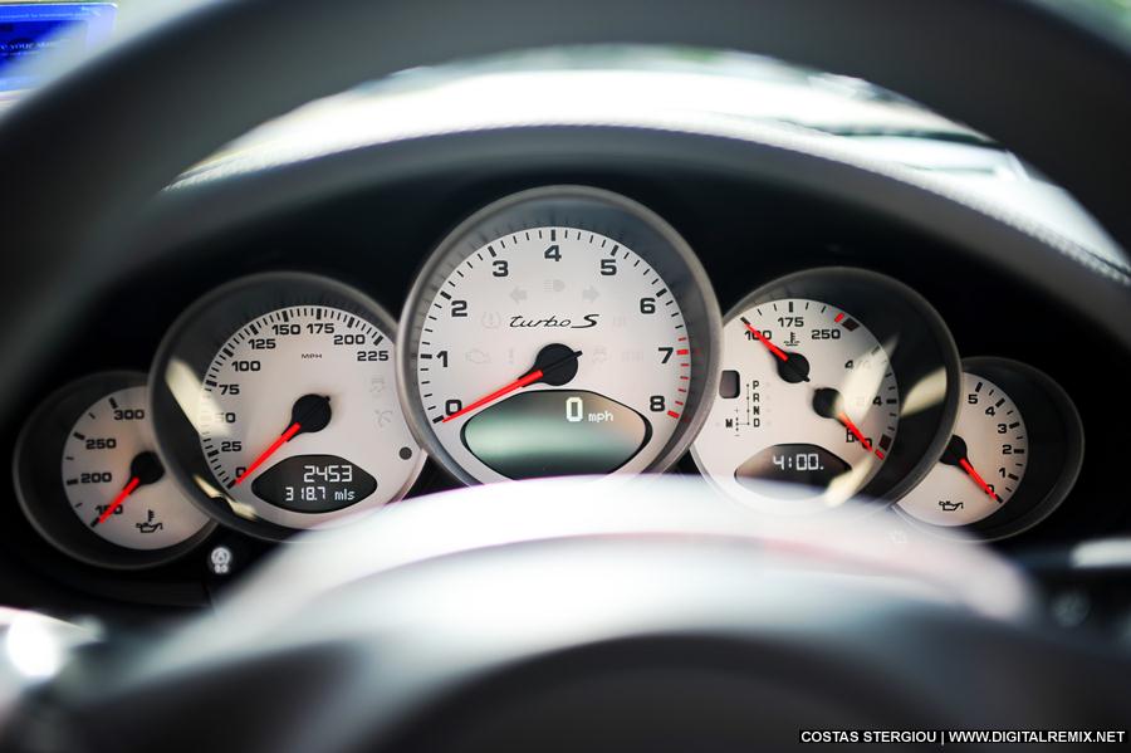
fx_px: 1099
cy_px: 376
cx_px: 566
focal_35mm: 35
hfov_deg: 54.5
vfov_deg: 37.8
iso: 100
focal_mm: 35
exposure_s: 1/320
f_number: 1.4
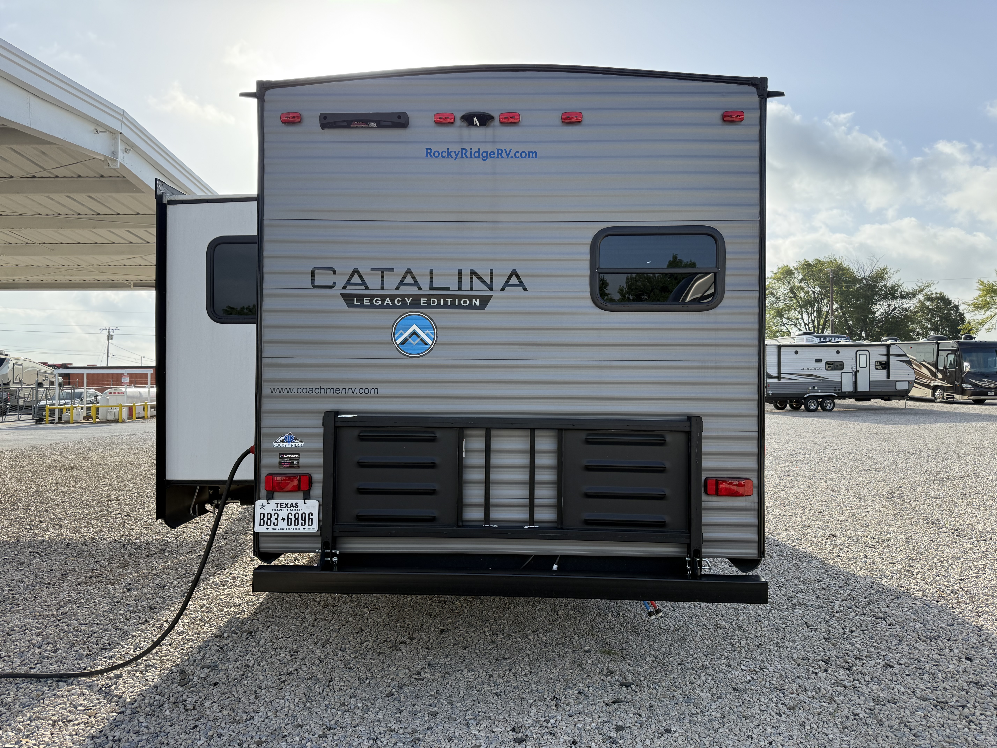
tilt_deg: +1.6
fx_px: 691
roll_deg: +0.2
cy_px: 374
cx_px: 498
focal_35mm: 24
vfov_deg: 56.8
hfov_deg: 71.6
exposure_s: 1/2525
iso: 100
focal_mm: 6.76
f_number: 1.78
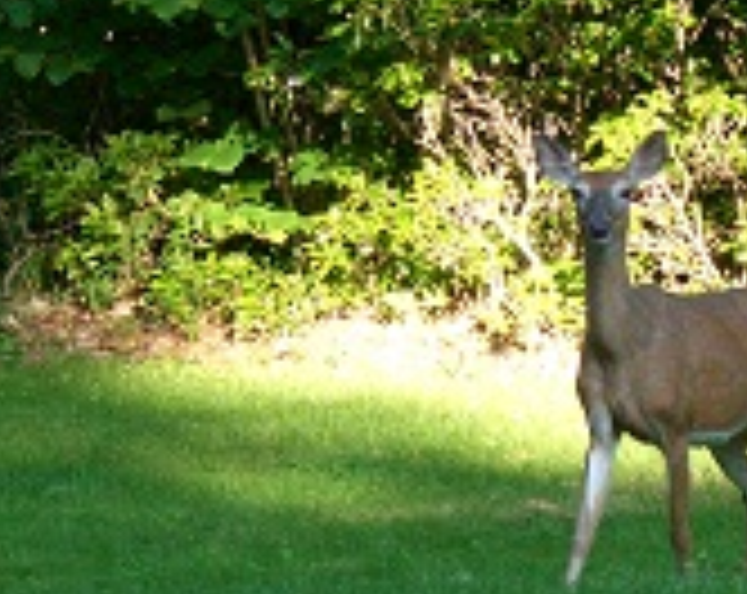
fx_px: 9506
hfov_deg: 4.5
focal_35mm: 431
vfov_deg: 3.6
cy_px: 367
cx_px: 590
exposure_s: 1/125
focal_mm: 28.4
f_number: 4
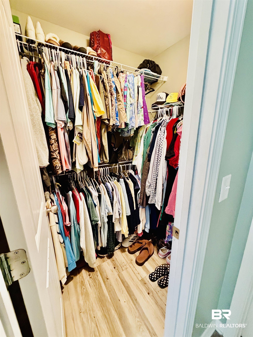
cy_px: 168
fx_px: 136
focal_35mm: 14
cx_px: 126
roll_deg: +0.7
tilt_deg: -14.8
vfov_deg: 102.1
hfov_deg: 85.7
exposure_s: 1/60
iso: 640
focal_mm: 2.22
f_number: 2.2
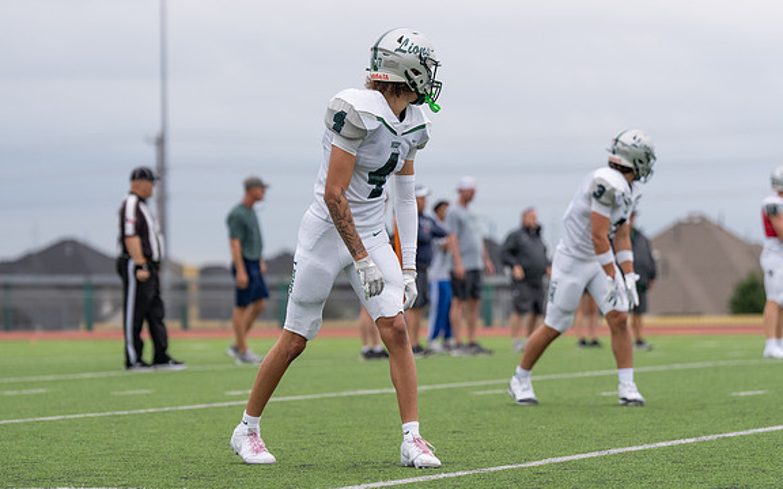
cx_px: 366
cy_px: 257
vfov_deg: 8.7
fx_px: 3201
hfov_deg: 13.9
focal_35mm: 150
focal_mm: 125
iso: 250
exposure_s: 1/1250
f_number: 2.8
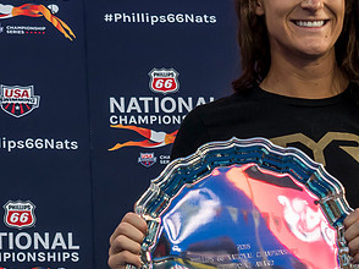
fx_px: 1959
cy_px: 119
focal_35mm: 189
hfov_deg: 10.4
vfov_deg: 7.8
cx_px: 369
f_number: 4
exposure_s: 1/320
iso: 500
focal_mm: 40
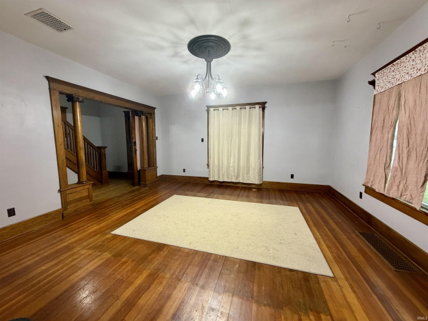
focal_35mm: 14
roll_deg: +1.3
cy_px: 160
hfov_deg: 102.1
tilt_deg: -5.9
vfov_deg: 85.7
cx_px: 214
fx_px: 173
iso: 320
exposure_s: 1/60
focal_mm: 2.22
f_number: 2.2
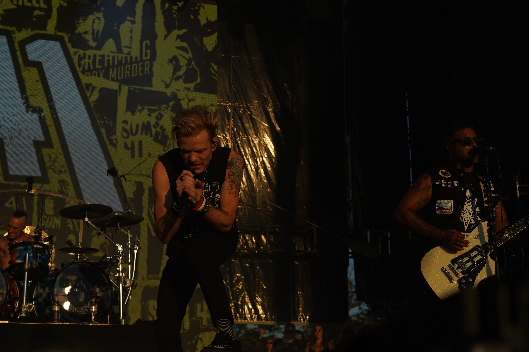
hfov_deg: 32.4
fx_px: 911
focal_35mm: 62
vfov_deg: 21.9
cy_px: 176
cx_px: 264
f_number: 8
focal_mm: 62
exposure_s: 1/640
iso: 100
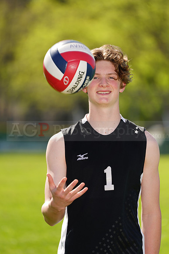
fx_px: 2604
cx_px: 84
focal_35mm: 370
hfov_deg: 3.7
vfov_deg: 5.6
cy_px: 127
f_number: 6.3
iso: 64
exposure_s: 1/200
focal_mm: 370
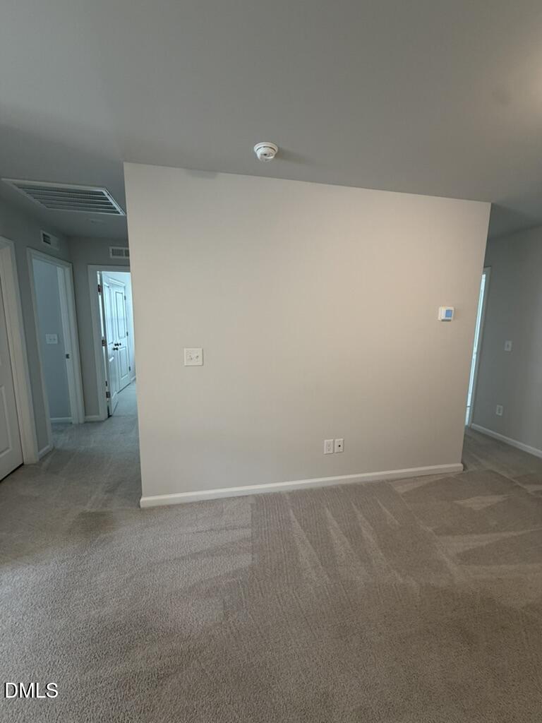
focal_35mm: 14
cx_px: 271
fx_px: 292
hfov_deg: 85.7
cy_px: 362
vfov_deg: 102.1
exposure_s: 1/60
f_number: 2.2
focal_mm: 2.22
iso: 160
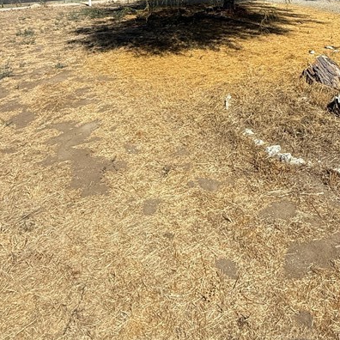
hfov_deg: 49.6
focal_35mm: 32
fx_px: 356
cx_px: 242
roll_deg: +0.8
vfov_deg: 44.9
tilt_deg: -7.9
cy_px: 16
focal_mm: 2.22
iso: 50
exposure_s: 1/2410
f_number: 2.2
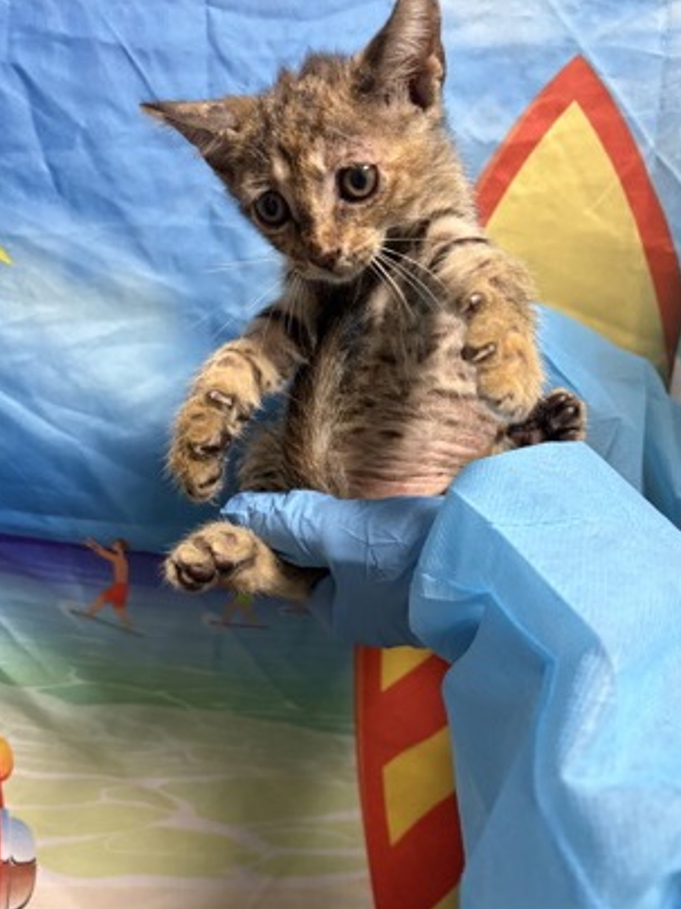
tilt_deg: -11.7
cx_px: 343
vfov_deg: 65.3
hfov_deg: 51.4
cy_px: 446
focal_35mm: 27
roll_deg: -2.8
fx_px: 708
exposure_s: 1/60
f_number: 1.6
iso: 320
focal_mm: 5.96
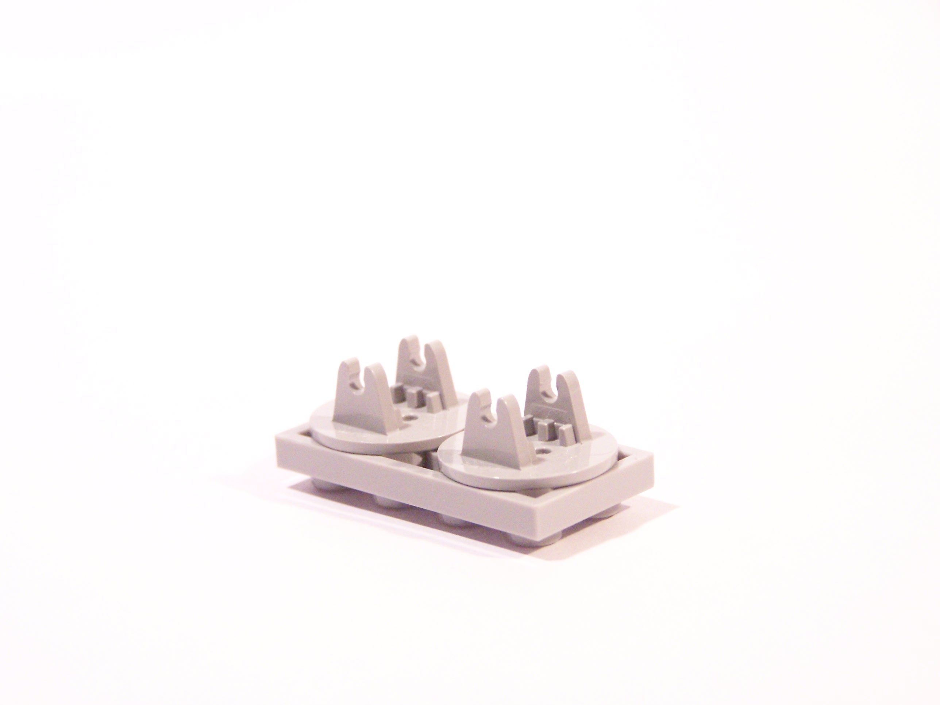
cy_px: 352
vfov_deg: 14.1
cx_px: 470
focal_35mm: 105
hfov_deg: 18.7
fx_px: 2851
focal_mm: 17.5
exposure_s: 1/30
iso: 400
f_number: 3.2
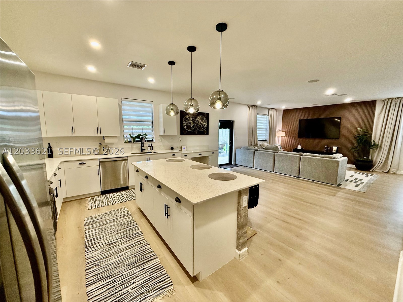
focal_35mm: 14
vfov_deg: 85.7
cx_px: 202
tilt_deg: -5.9
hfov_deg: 102.1
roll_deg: -0.3
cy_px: 151
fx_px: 163
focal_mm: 2.22
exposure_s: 1/120
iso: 320
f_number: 2.2
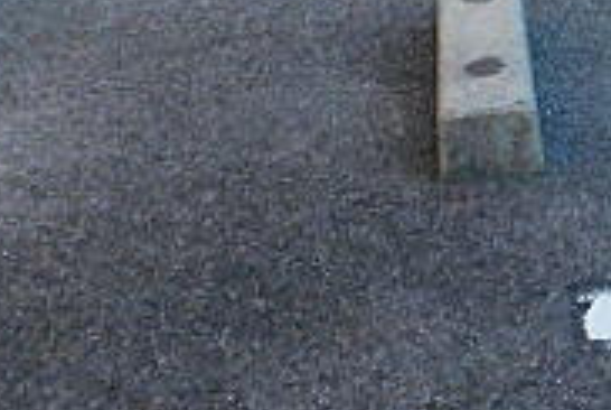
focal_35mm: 84
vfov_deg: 16.2
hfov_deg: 21.1
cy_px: 87
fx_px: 1428
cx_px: 863
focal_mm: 4
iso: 125
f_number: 3
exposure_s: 1/400
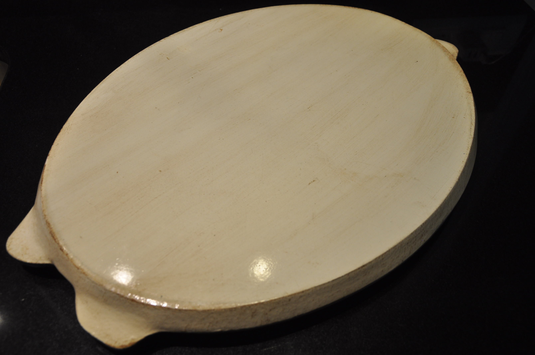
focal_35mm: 32
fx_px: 468
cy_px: 178
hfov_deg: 59.6
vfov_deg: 41.6
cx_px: 268
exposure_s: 1/60
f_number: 4
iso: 560
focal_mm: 21
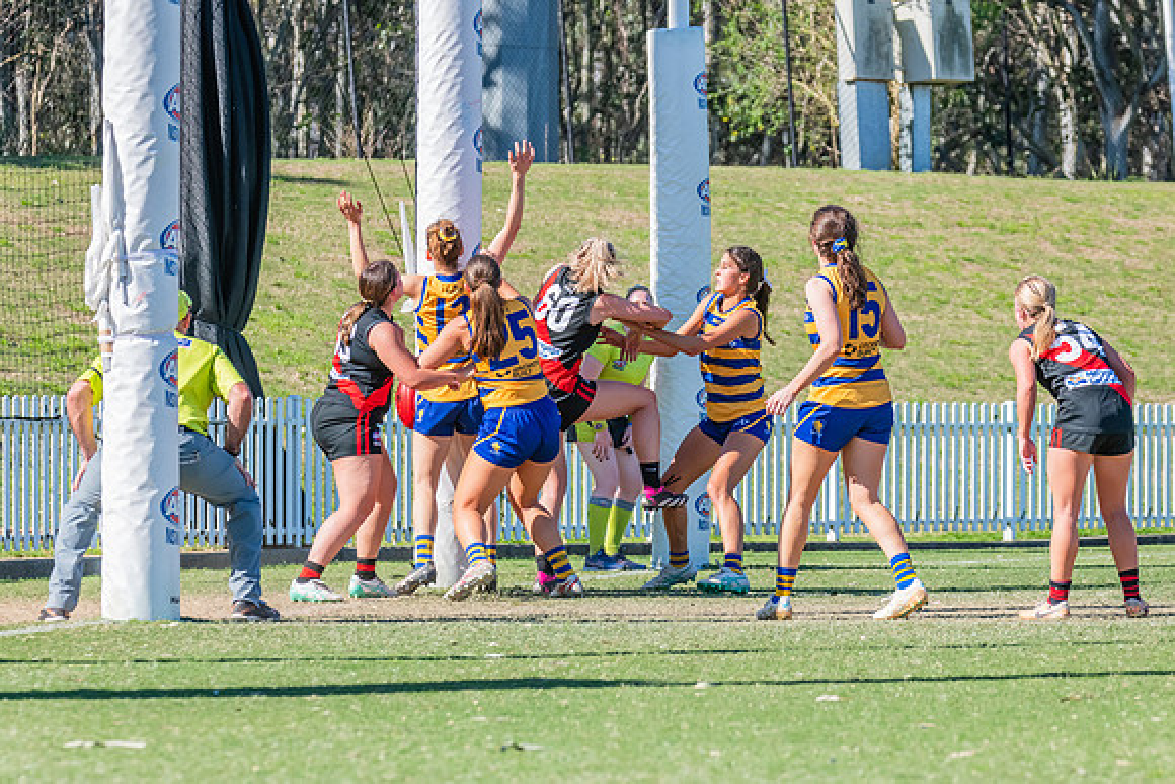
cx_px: 629
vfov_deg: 4.8
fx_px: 9316
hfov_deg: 7.2
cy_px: 349
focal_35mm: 285
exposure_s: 1/1250
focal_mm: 240
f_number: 9
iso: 800
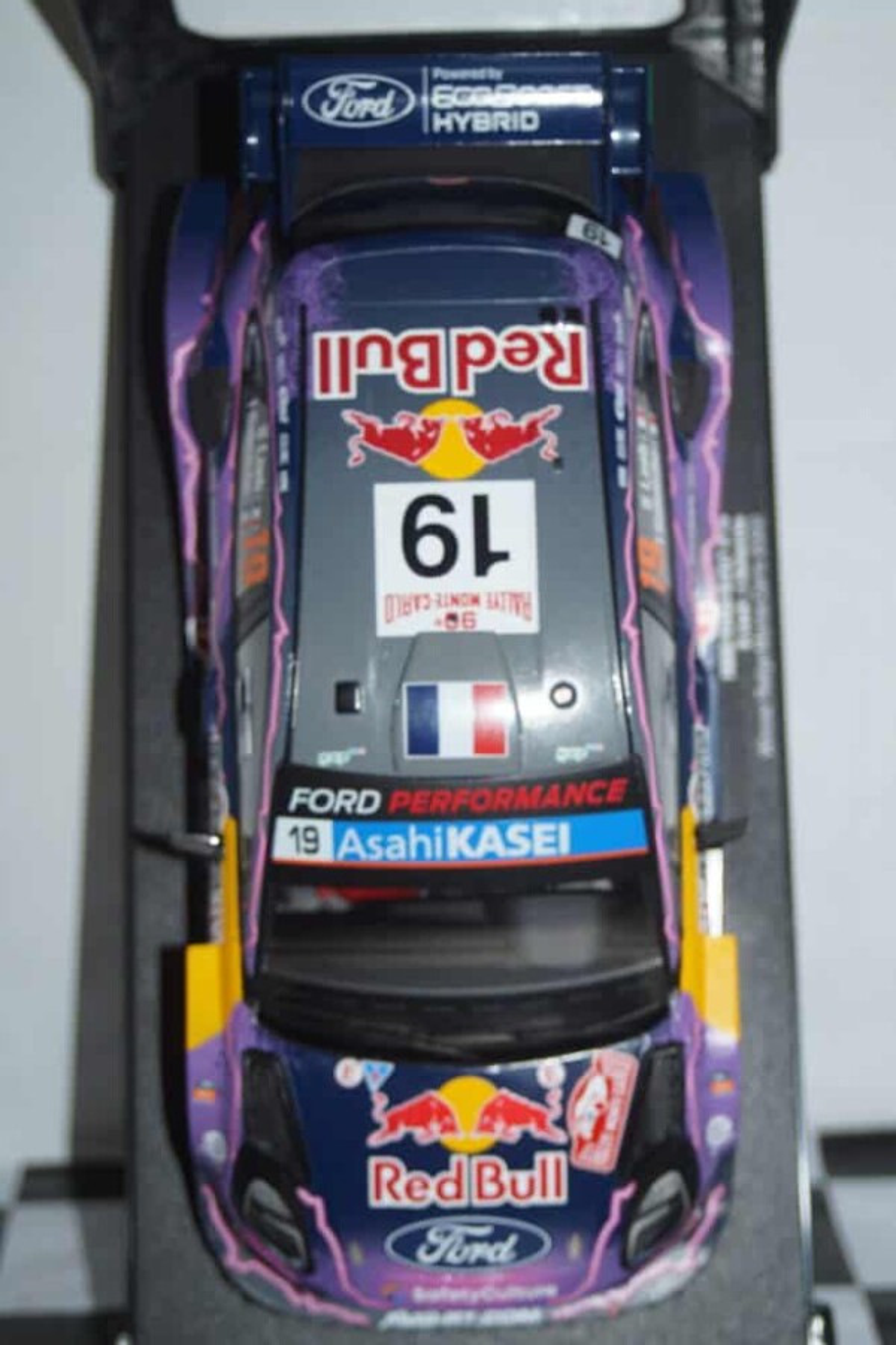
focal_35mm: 75
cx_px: 448
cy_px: 672
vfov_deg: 27.0
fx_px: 2800
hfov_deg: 18.2
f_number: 4.5
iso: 160
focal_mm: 50
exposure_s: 1/80
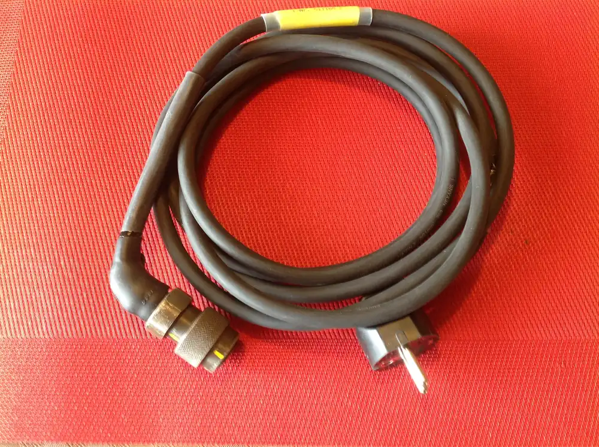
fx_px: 604
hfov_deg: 52.7
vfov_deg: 40.6
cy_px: 224
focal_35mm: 35
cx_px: 300
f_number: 2.4
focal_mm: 4.28
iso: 80
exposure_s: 1/15
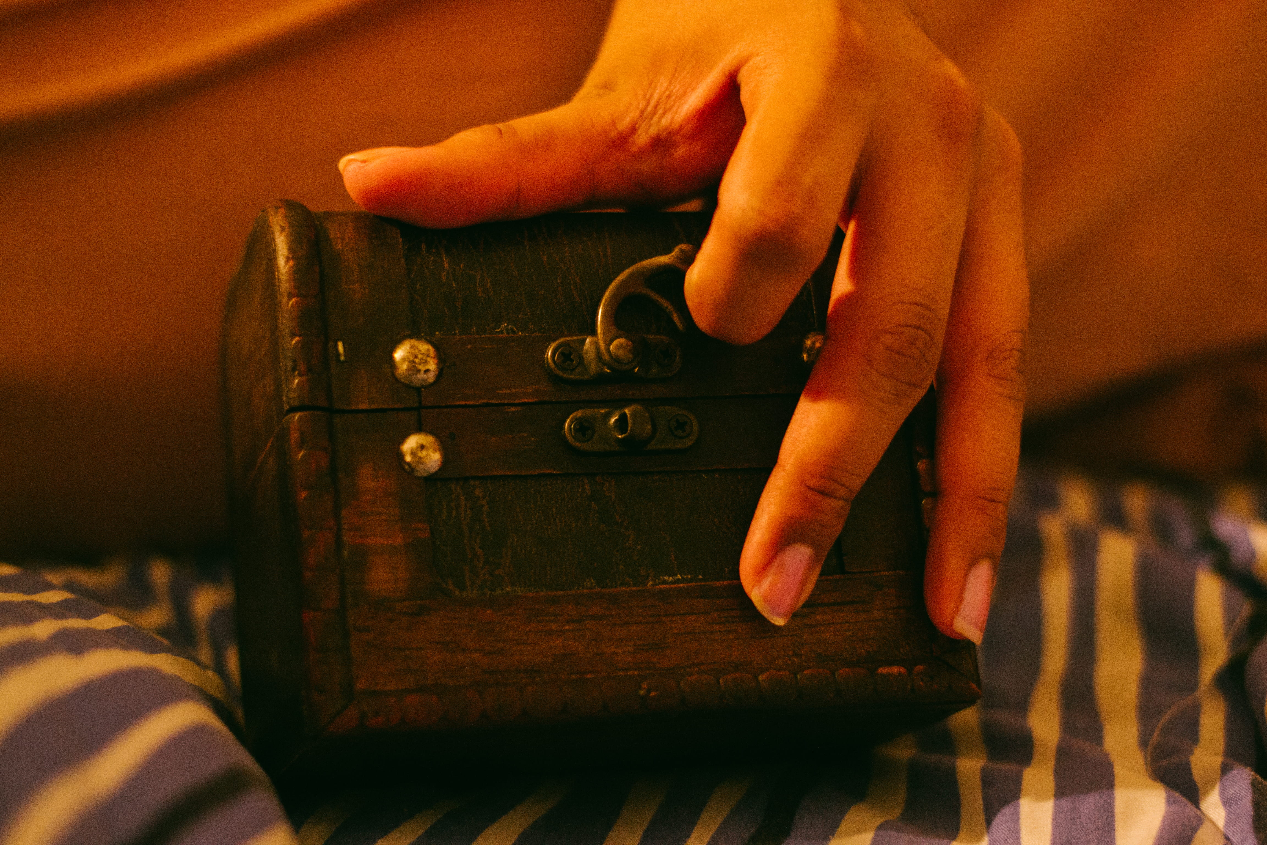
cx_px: 634
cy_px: 422
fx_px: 2639
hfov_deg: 27.0
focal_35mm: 75
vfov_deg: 18.2
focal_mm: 50
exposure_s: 1/80
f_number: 1.8
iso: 1600
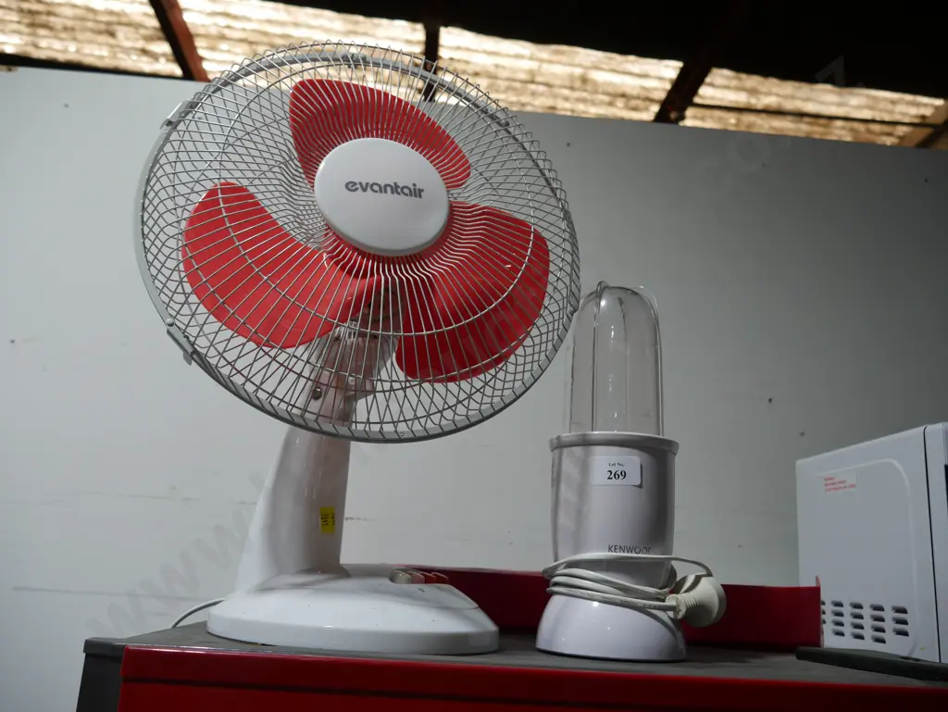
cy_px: 356
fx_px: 767
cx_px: 474
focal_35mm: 28
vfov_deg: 49.8
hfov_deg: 63.4
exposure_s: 1/160
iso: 200
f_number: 4
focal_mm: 14
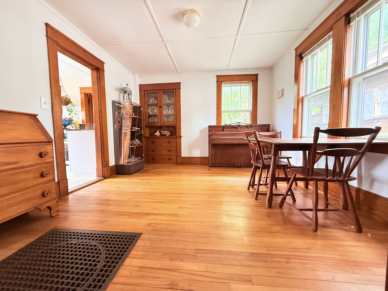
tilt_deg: -4.7
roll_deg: +0.5
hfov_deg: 102.1
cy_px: 146
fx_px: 157
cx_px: 194
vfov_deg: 85.7
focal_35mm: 14
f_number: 2.2
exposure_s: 1/60
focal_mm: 2.22
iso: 400
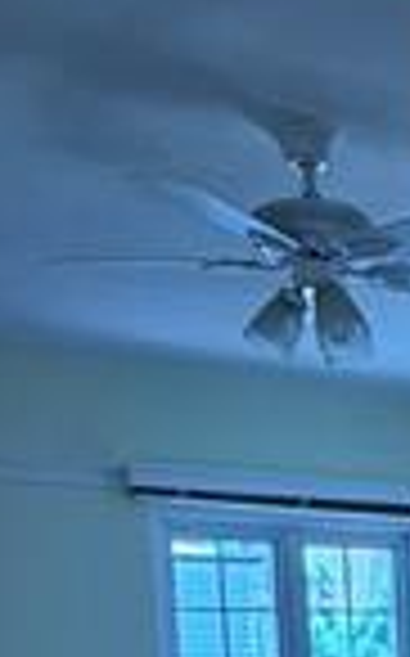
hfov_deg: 15.0
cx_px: 676
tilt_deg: -9.4
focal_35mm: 78
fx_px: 1397
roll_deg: +0.7
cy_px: 882
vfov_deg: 23.1
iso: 160
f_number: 2.2
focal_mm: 2.22
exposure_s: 1/120
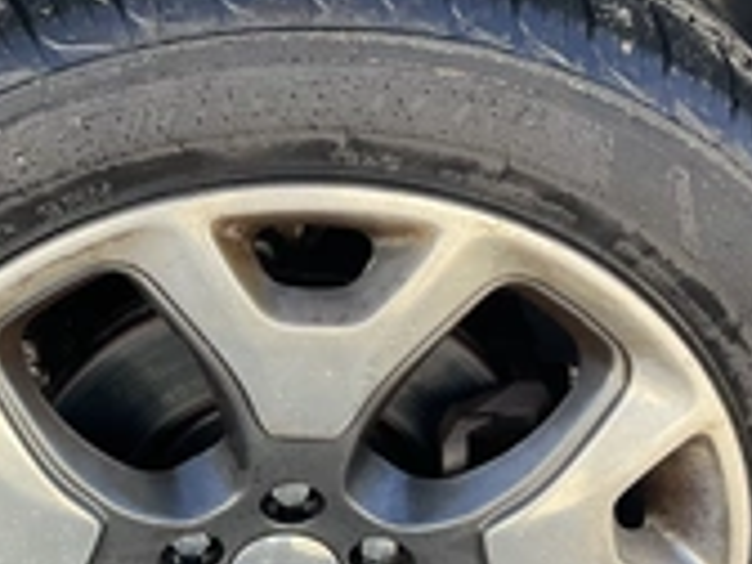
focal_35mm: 69
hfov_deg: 27.9
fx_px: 1499
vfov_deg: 21.1
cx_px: 237
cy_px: 425
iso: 32
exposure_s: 1/172
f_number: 1.8
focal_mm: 3
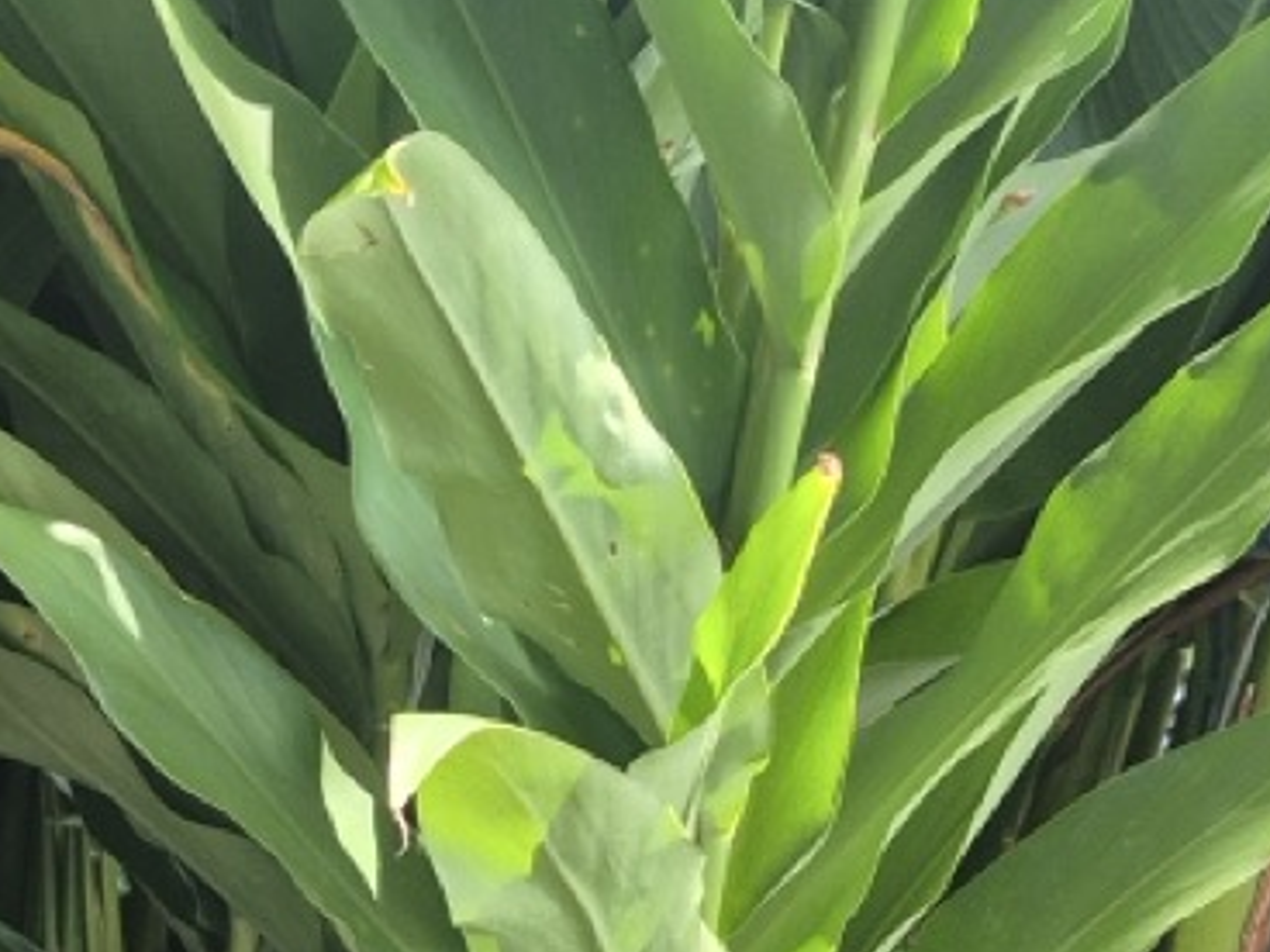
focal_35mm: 80
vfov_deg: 18.0
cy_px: 966
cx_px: -86
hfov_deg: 23.1
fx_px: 2935
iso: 250
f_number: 1.8
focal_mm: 5.4
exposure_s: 1/100
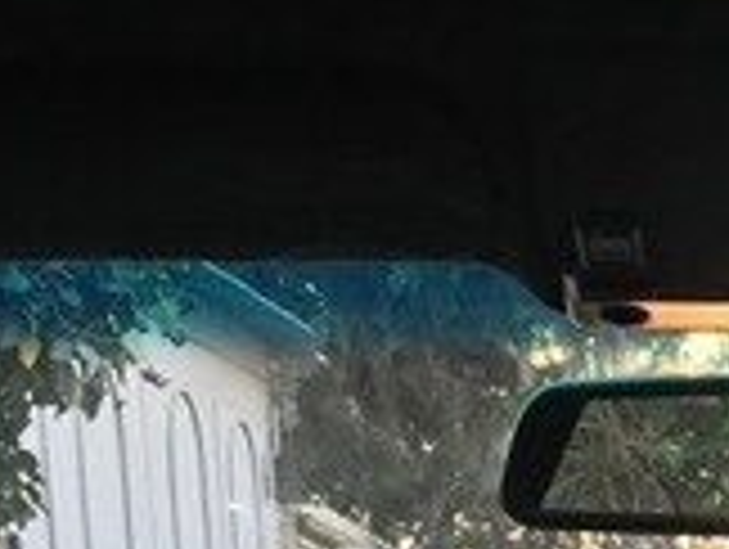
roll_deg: +0.6
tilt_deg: -7.5
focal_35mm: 114
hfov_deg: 16.6
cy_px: 1073
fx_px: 2404
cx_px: 850
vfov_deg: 11.8
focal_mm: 3.99
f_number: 1.8
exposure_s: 1/50
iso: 32
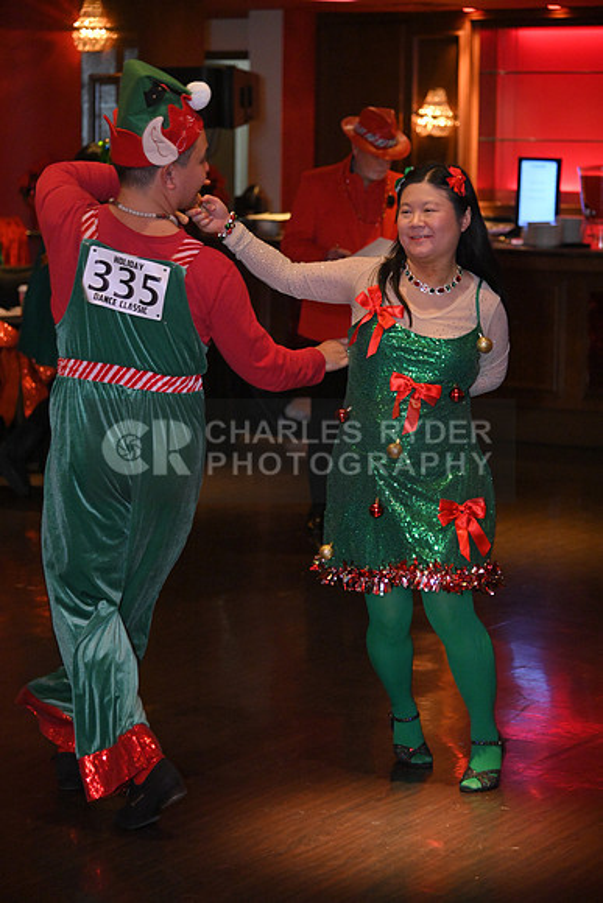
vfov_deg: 22.1
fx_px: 2310
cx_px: 302
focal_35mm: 92
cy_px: 452
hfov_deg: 14.9
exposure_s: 1/100
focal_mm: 92
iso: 4000
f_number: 4
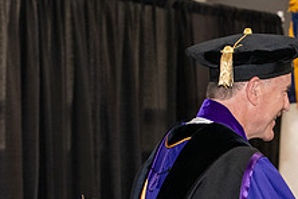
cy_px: 192
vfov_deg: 7.5
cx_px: 338
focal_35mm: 183
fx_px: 1515
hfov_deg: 11.1
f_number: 5
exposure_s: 1/200
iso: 2500
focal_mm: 70
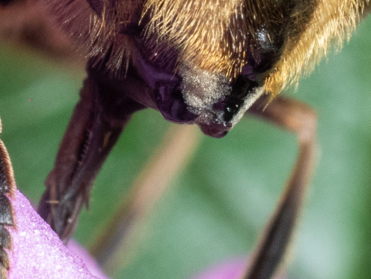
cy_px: 86
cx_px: 110
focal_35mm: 581
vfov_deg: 2.6
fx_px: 6227
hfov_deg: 3.4
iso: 800
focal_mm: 60
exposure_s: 1/200
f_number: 9
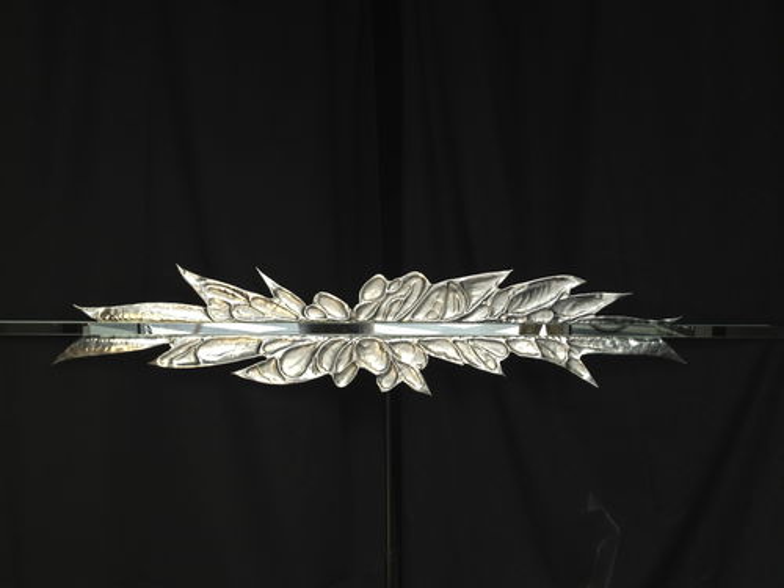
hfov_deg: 52.6
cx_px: 392
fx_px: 793
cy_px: 294
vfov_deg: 40.7
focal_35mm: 35
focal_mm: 4.28
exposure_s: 1/60
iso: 50
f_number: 2.4
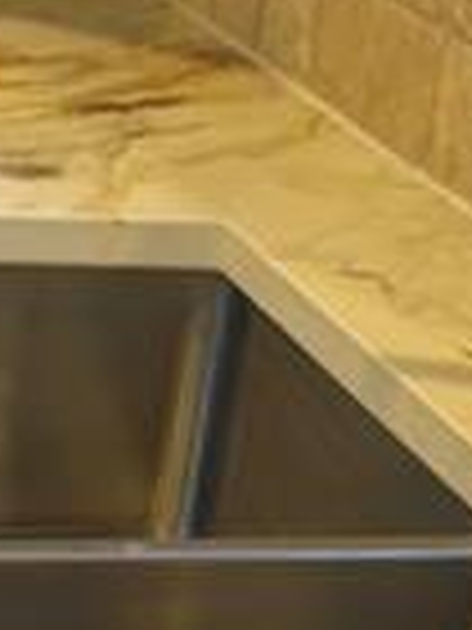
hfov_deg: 11.2
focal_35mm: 132
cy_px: 765
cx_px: 72
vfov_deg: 14.4
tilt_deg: -27.1
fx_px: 2400
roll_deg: -7.0
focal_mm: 6.76
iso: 160
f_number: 1.78
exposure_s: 1/120
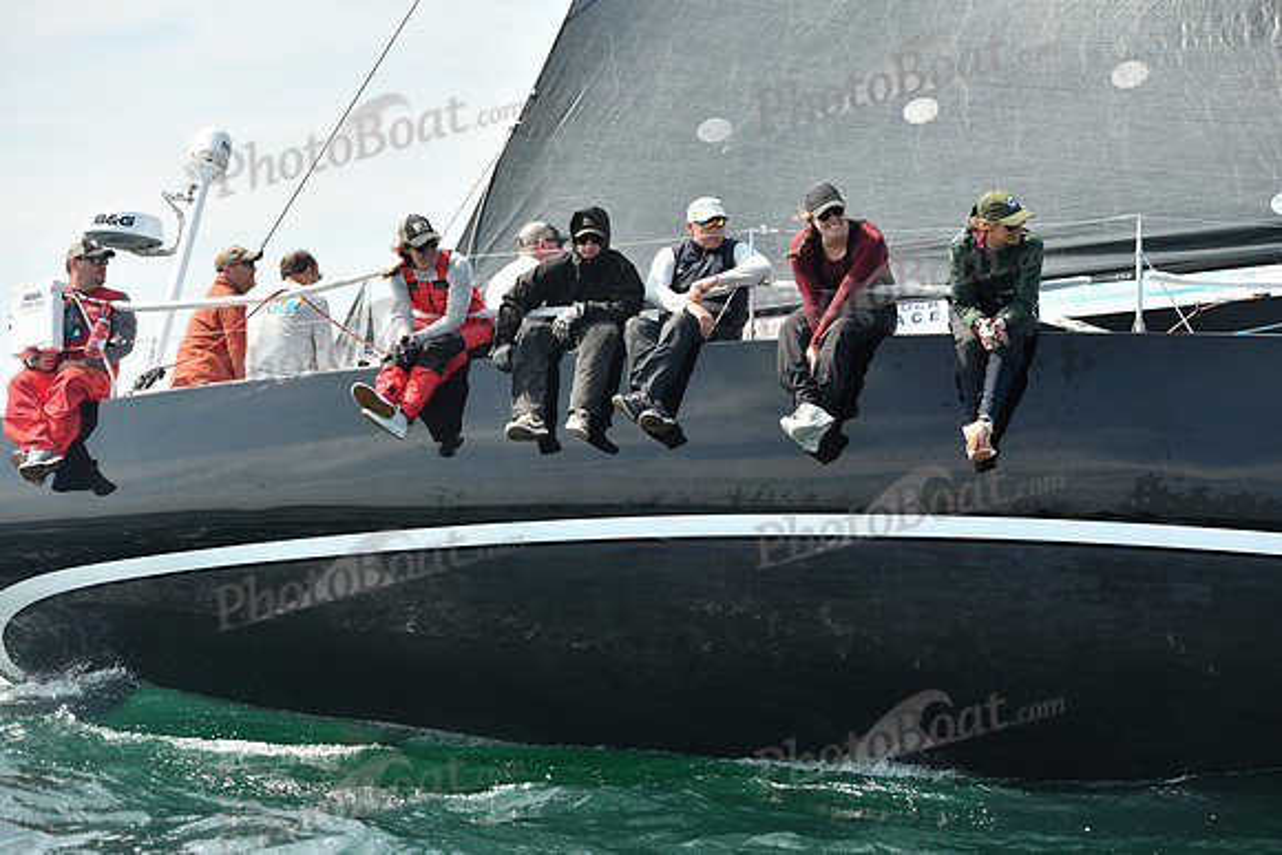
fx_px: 2493
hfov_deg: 28.8
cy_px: 428
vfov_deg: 19.5
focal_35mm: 70
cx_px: 641
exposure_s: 1/1600
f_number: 5
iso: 320
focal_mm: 70
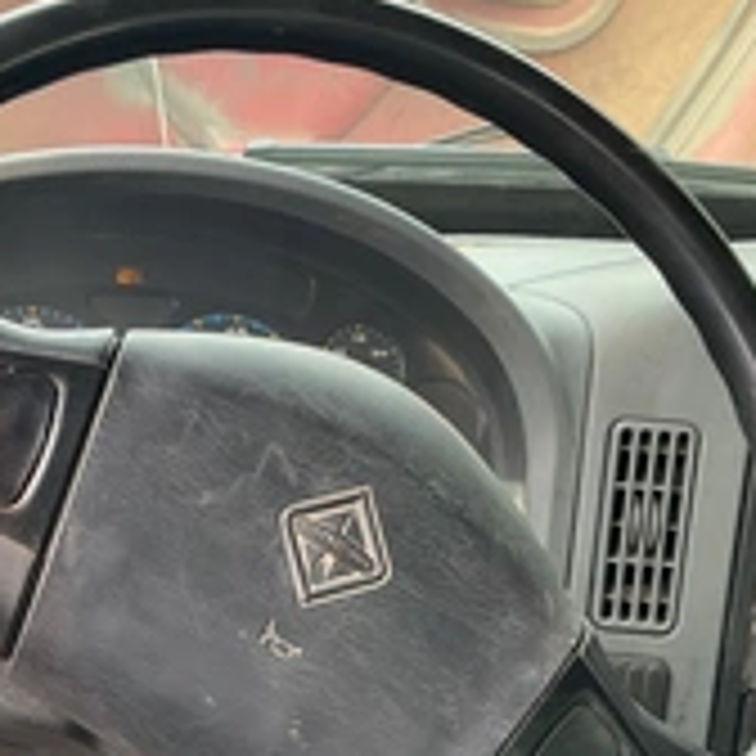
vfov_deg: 27.8
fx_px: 1507
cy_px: 558
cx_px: 302
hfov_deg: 28.1
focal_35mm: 61
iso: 32
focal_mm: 3
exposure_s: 1/122
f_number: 1.8
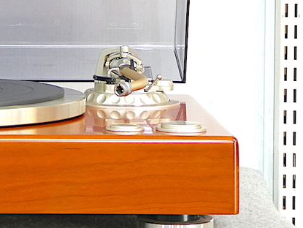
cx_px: -26
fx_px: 1822
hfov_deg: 9.4
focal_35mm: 208
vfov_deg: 7.1
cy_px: -7
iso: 200
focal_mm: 16.1
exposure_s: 1/6
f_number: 4.9
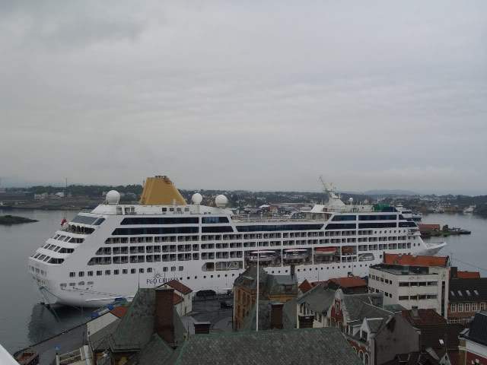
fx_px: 605
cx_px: 244
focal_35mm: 43
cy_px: 182
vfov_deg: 33.6
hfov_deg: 43.9
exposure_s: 1/250
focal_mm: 9.2
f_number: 4.2
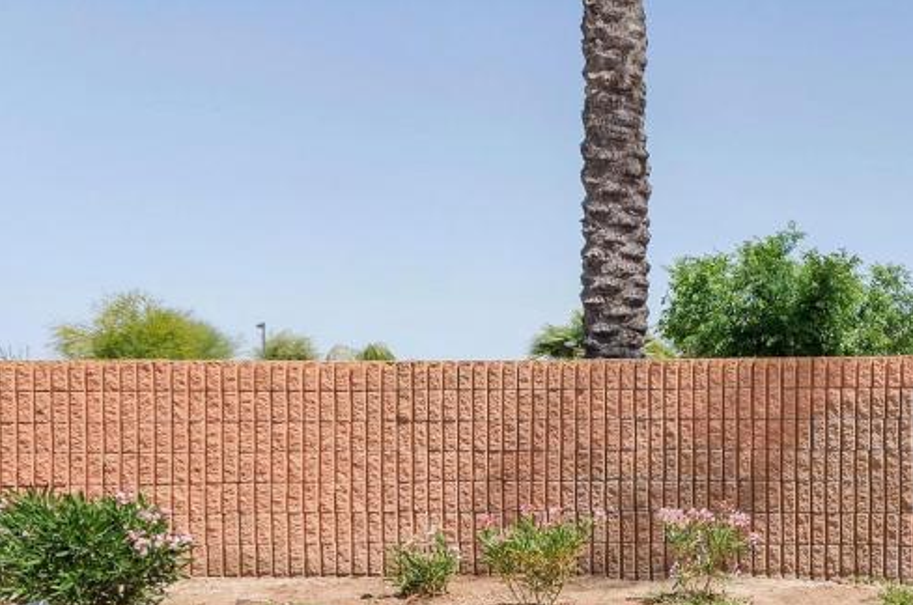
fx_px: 1169
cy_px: 385
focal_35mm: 46
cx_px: 989
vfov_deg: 28.9
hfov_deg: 36.5
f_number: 10
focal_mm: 13
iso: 320
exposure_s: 1/400
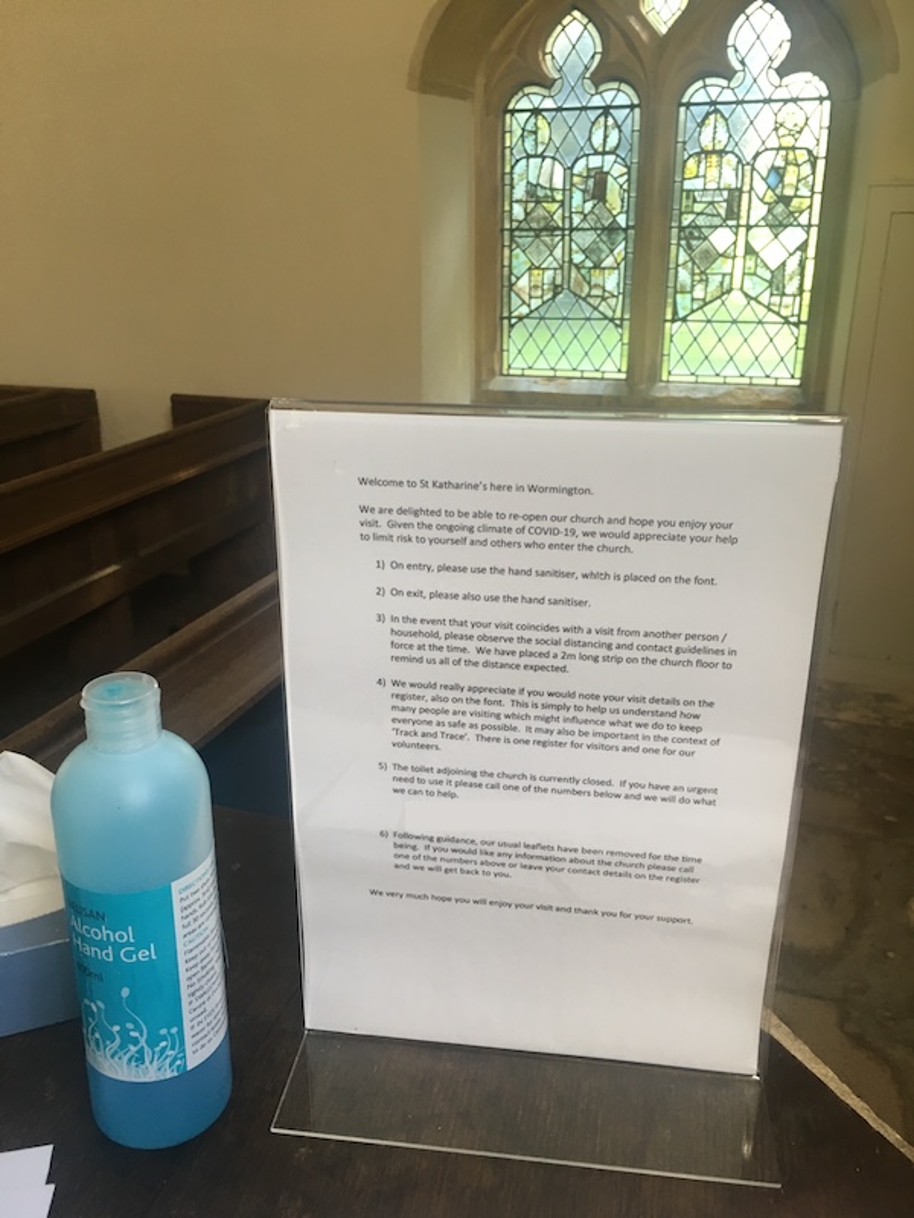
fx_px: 1021
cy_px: 609
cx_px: 457
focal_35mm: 29
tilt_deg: -20.9
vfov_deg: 61.7
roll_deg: +0.2
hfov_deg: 48.2
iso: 50
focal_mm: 4.15
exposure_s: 1/33
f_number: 2.2
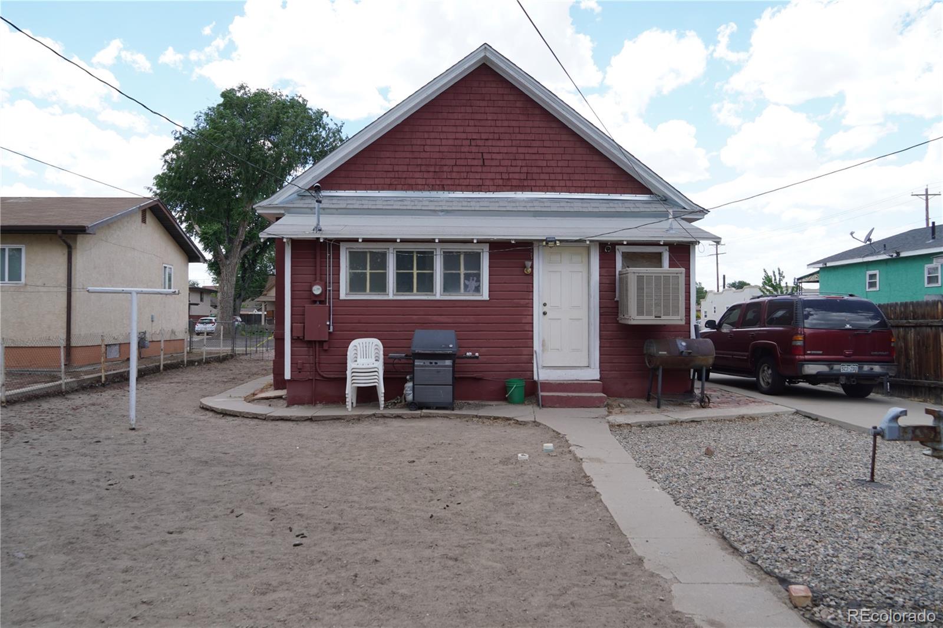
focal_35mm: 27
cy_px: 314
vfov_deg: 47.9
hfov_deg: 67.4
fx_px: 707
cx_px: 472
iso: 100
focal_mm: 18
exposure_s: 1/160
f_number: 6.3
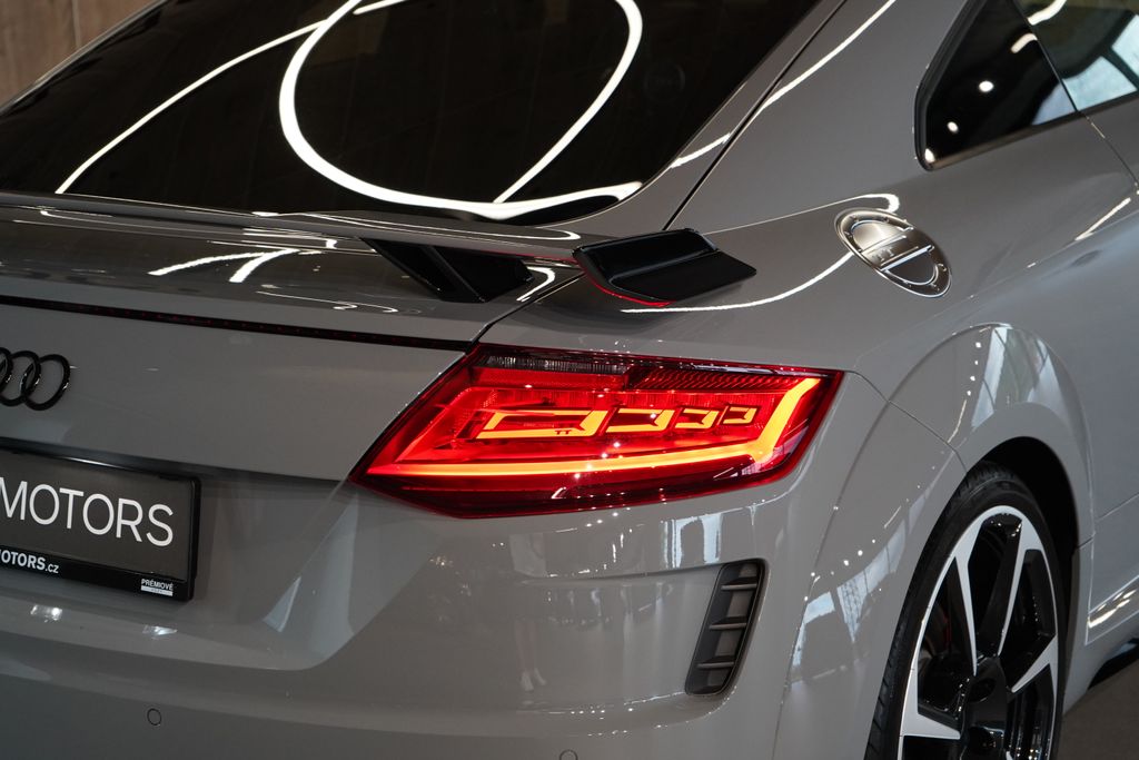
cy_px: 380
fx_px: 2215
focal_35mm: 70
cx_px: 570
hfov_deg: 28.8
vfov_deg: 19.5
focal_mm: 70
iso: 3200
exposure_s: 1/160
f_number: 5.6
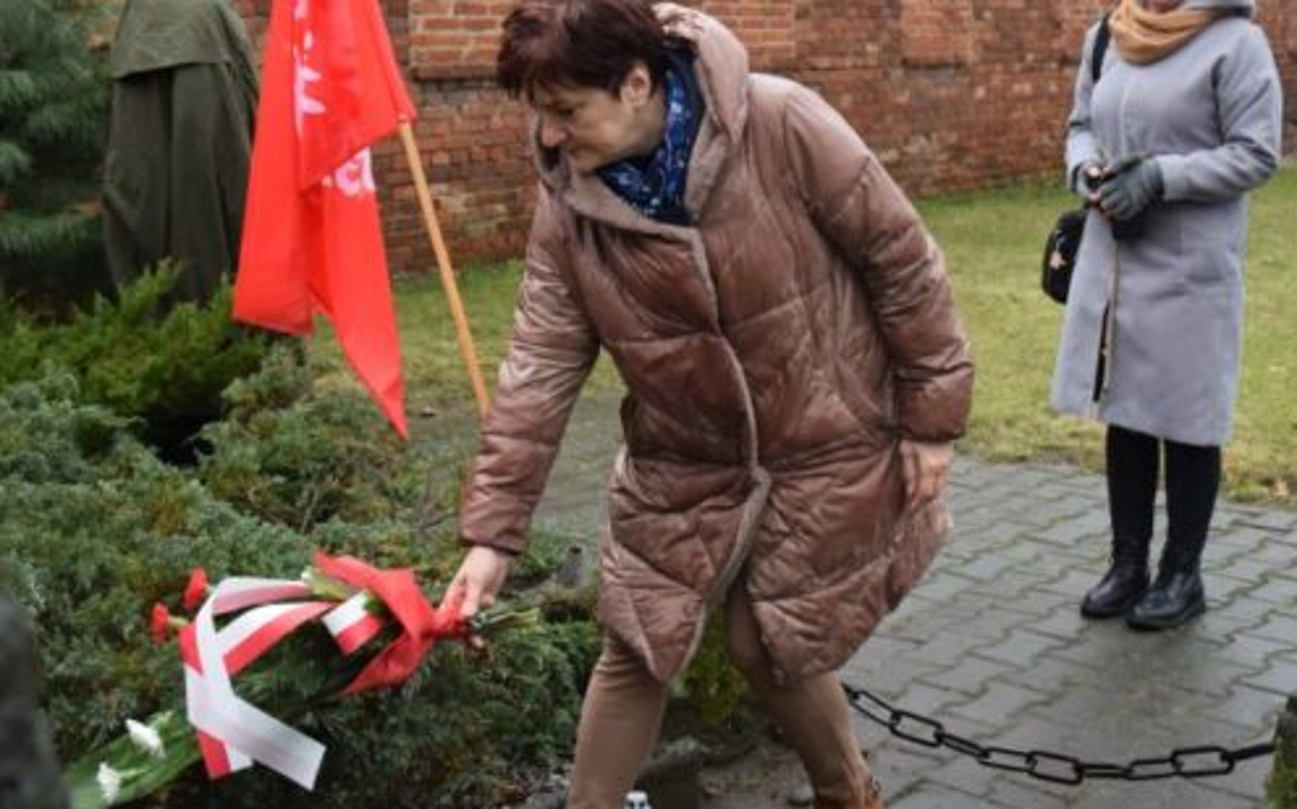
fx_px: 1759
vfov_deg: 25.8
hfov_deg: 40.4
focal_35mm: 50
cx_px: 702
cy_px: 272
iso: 1100
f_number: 3.8
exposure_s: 1/500
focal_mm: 21
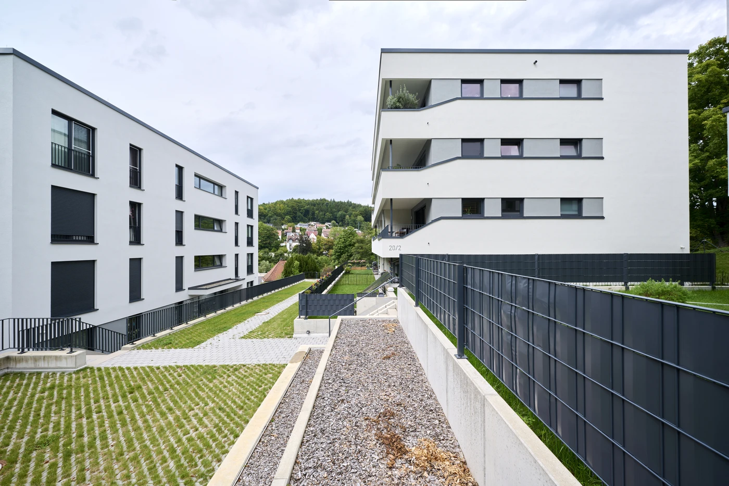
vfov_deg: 81.2
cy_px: 243
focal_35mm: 14
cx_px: 364
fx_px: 283
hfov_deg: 104.3
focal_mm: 14
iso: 80
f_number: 8
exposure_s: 1/40
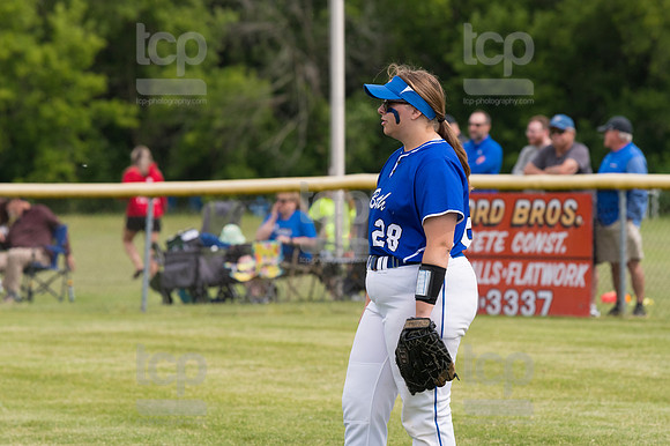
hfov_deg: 6.9
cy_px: 223
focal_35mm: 300
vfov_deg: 4.6
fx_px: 5580
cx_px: 335
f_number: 5.6
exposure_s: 1/1600
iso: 320
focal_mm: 200
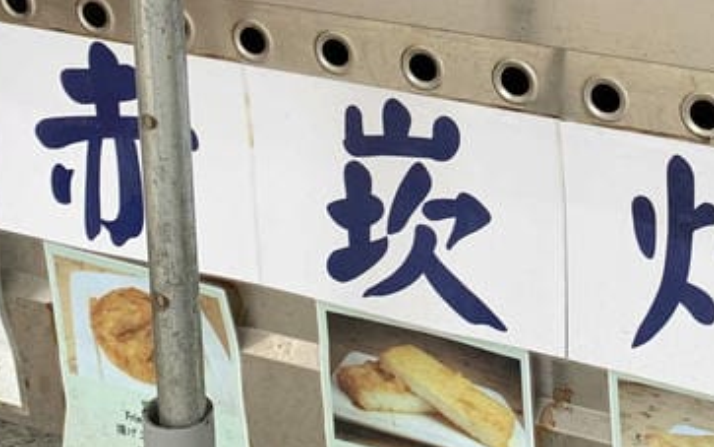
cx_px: 679
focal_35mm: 91
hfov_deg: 22.1
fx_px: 1771
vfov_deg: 13.9
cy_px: -124
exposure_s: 1/98
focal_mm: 4.25
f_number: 1.8
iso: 40
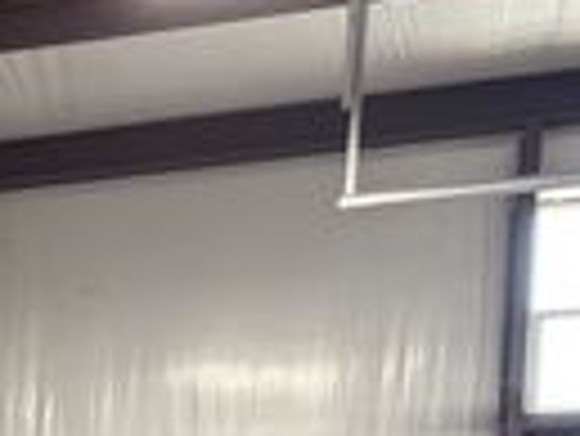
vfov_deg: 11.0
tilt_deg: -2.5
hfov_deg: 12.8
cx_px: -805
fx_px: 1996
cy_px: 957
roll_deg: -0.7
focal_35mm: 119
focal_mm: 6.76
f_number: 1.78
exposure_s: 1/60
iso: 250
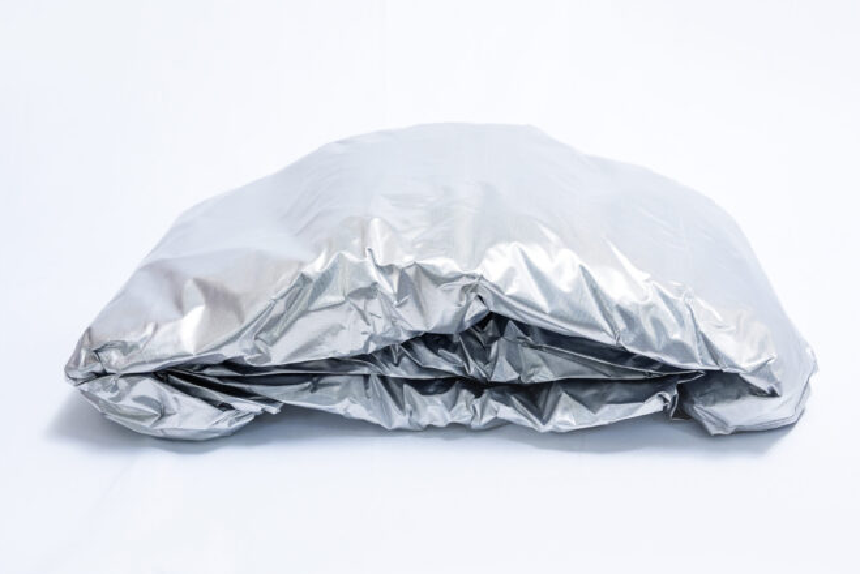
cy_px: 282
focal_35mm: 68
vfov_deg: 20.0
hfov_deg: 29.6
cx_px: 431
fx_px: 1625
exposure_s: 1/160
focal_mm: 64
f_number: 9
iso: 3200
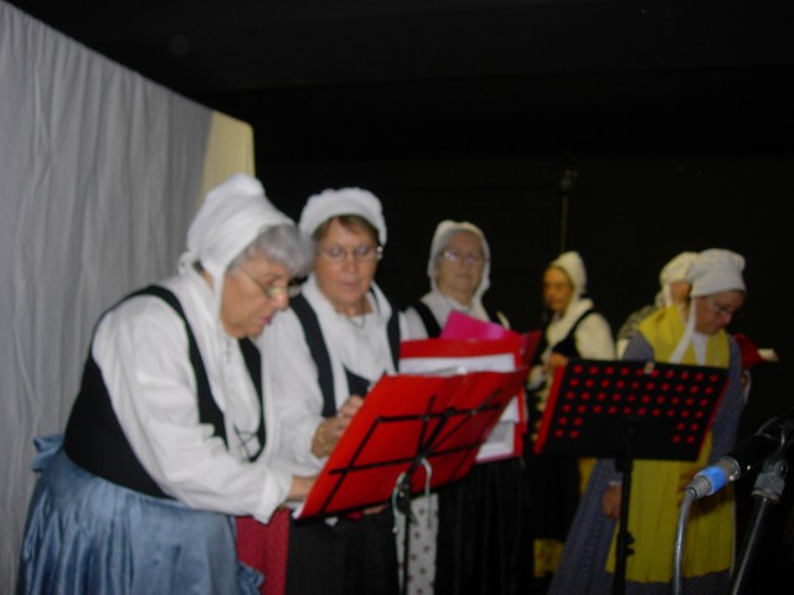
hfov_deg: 49.0
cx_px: 397
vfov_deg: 37.7
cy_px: 298
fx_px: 872
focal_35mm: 38
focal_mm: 7.8
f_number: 2.8
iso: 79
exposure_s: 1/64
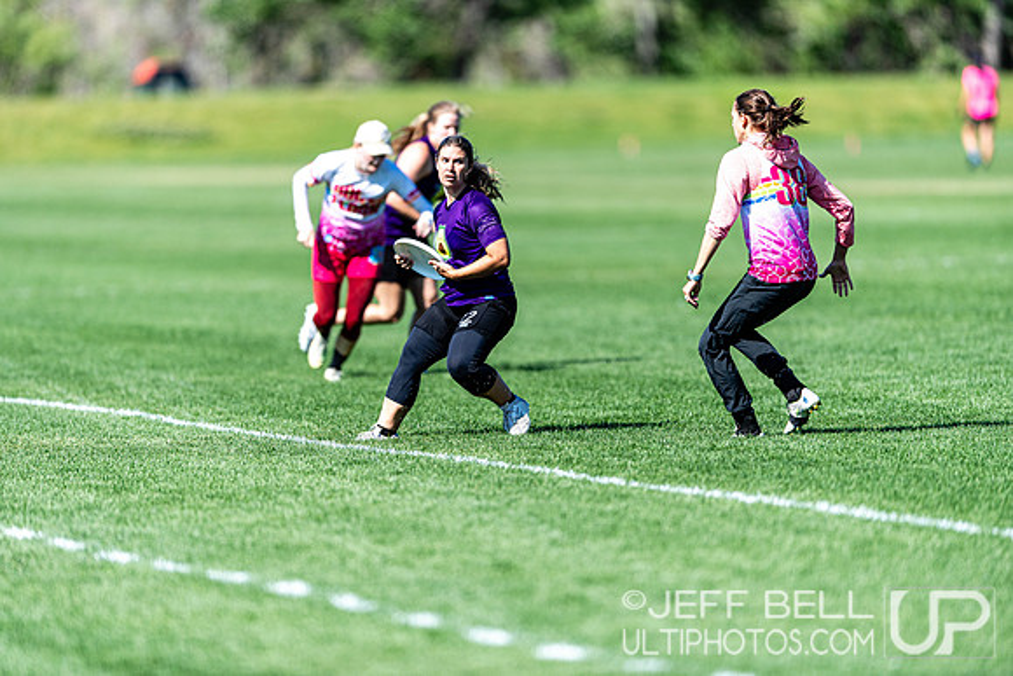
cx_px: 506
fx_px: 11258
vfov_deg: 3.4
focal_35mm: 400
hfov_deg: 5.2
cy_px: 338
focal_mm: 400
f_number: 2.8
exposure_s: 1/2500
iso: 140
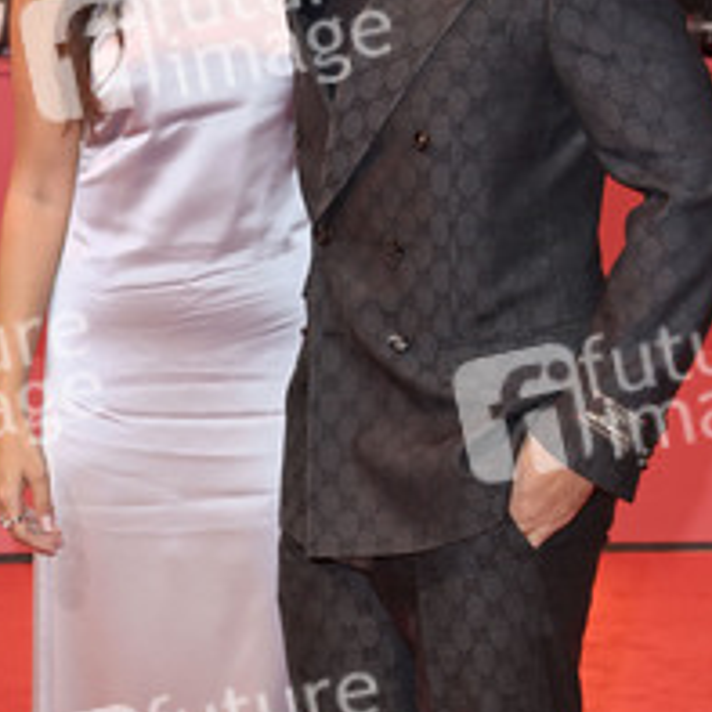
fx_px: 2490
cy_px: 217
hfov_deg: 16.3
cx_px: 311
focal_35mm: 107
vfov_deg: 16.2
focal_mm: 62
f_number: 5.6
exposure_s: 1/160
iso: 1000
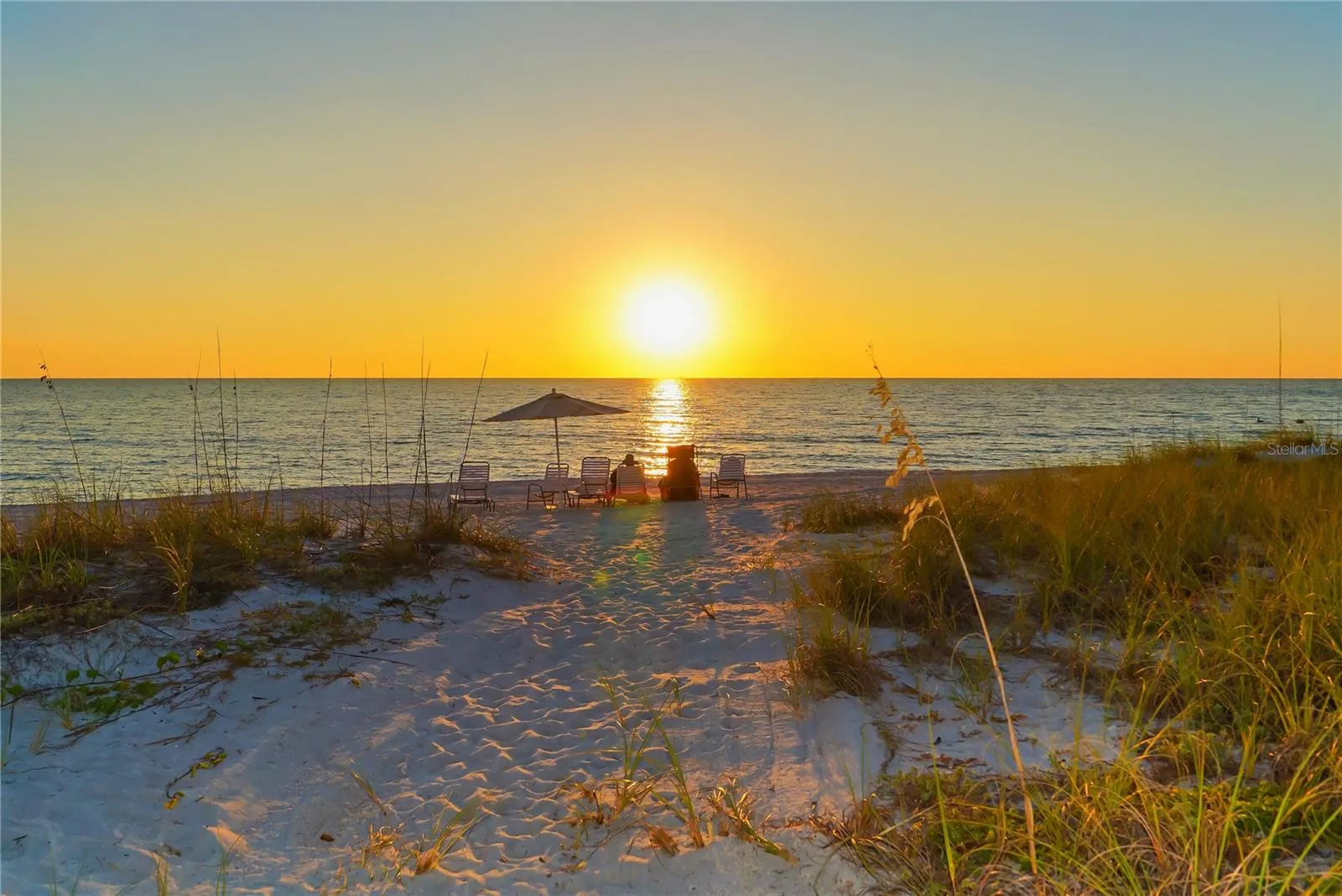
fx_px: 1081
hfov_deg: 63.6
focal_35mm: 29
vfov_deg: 45.0
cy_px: 448
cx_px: 671
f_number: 9
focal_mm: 29
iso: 100
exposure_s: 1/250
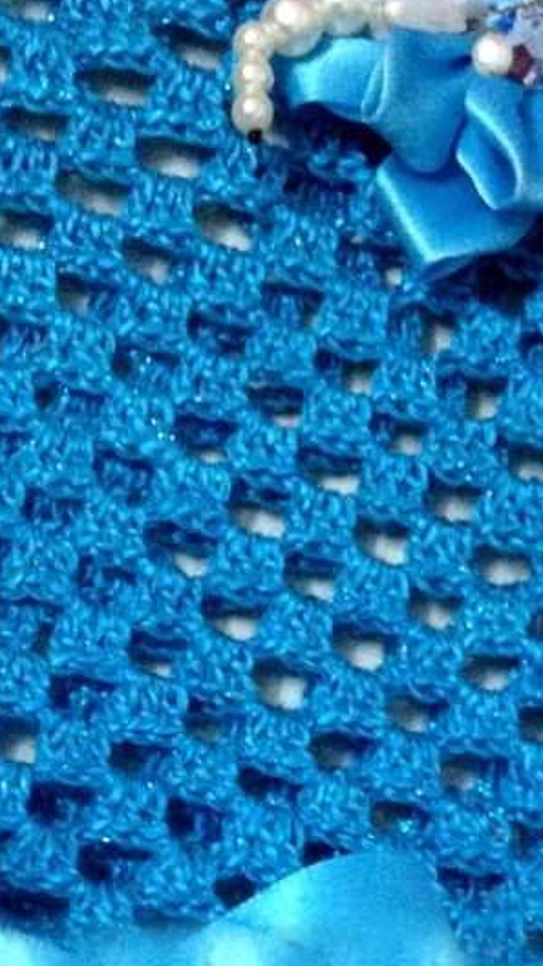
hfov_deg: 10.9
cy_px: 1085
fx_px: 2841
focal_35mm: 111
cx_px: 333
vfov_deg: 18.5
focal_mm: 4.28
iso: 320
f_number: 2.4
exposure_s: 1/20
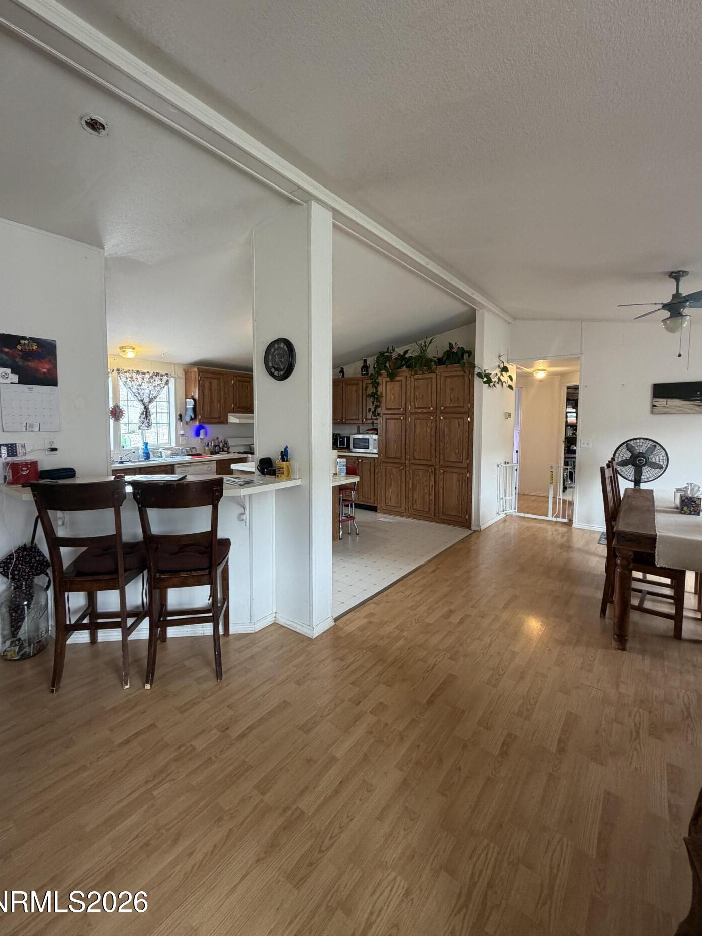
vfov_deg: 98.1
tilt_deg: -5.2
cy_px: 447
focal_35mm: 15
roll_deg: -0.3
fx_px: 406
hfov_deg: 81.7
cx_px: 341
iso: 200
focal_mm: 2.22
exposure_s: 1/60
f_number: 2.2
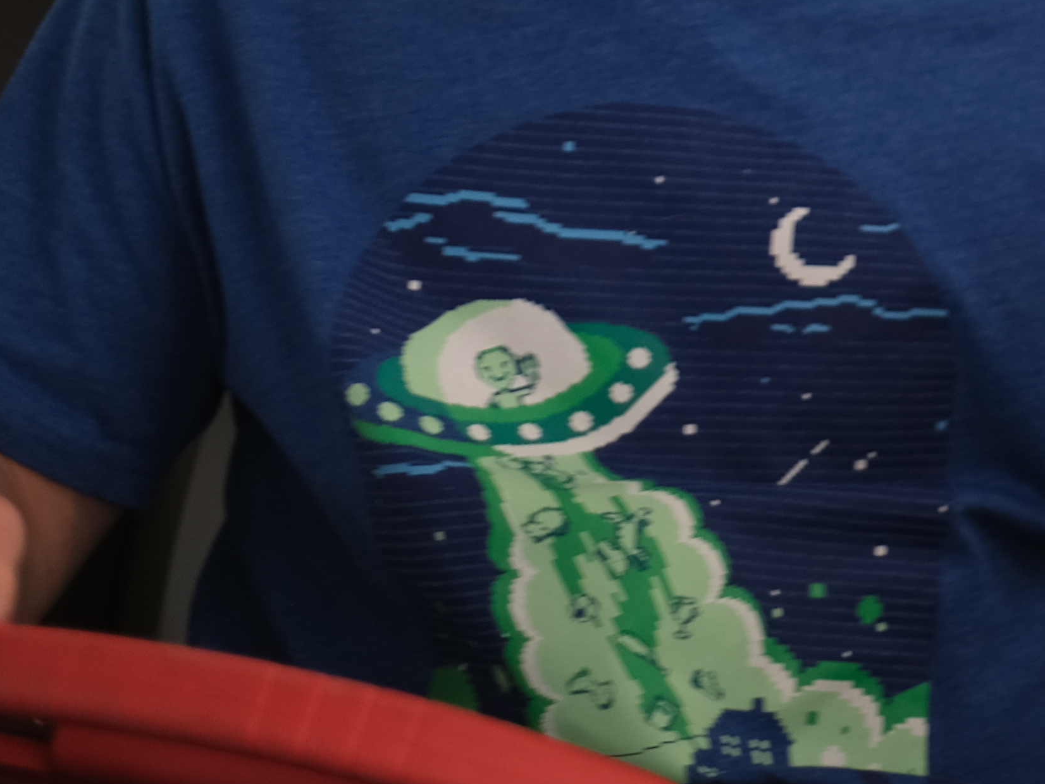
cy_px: -321
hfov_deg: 6.4
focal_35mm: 305
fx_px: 9207
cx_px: 1829
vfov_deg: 4.8
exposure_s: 1/85
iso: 160
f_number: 1.2
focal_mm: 56
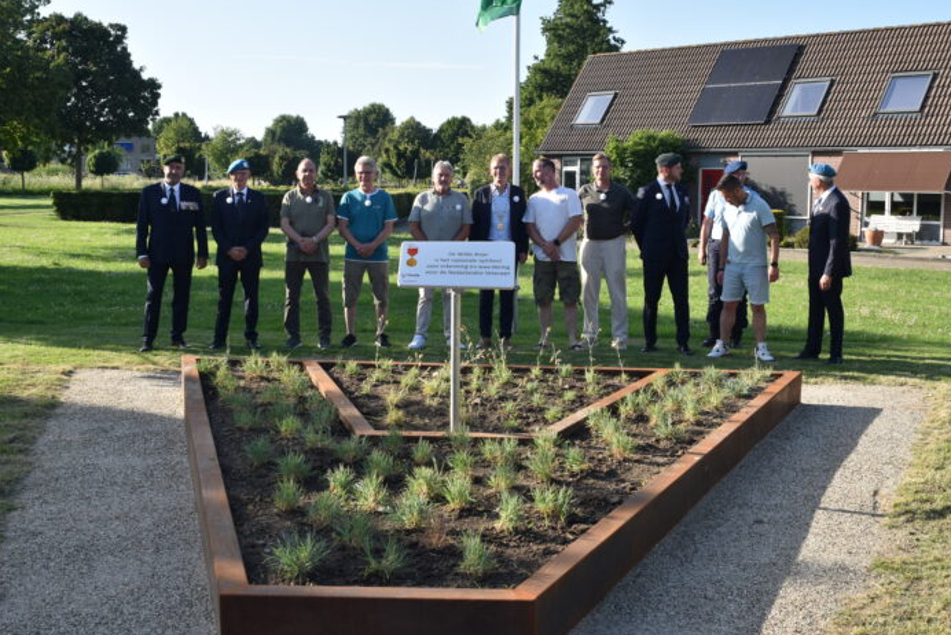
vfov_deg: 34.2
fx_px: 1031
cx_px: 482
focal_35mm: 39
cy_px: 294
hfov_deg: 49.5
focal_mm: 24
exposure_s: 1/250
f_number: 8
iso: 200
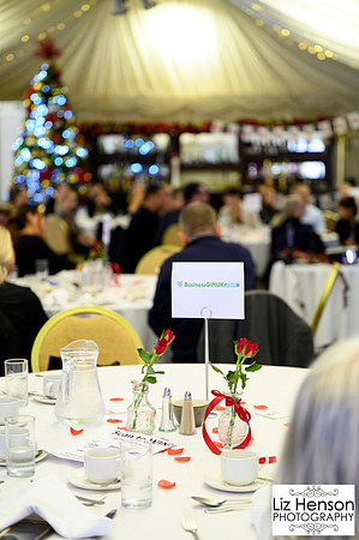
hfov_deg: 19.4
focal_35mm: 70
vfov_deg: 28.9
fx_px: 1049
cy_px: 270
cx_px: 180
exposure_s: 1/200
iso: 8000
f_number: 2.8
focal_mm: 70
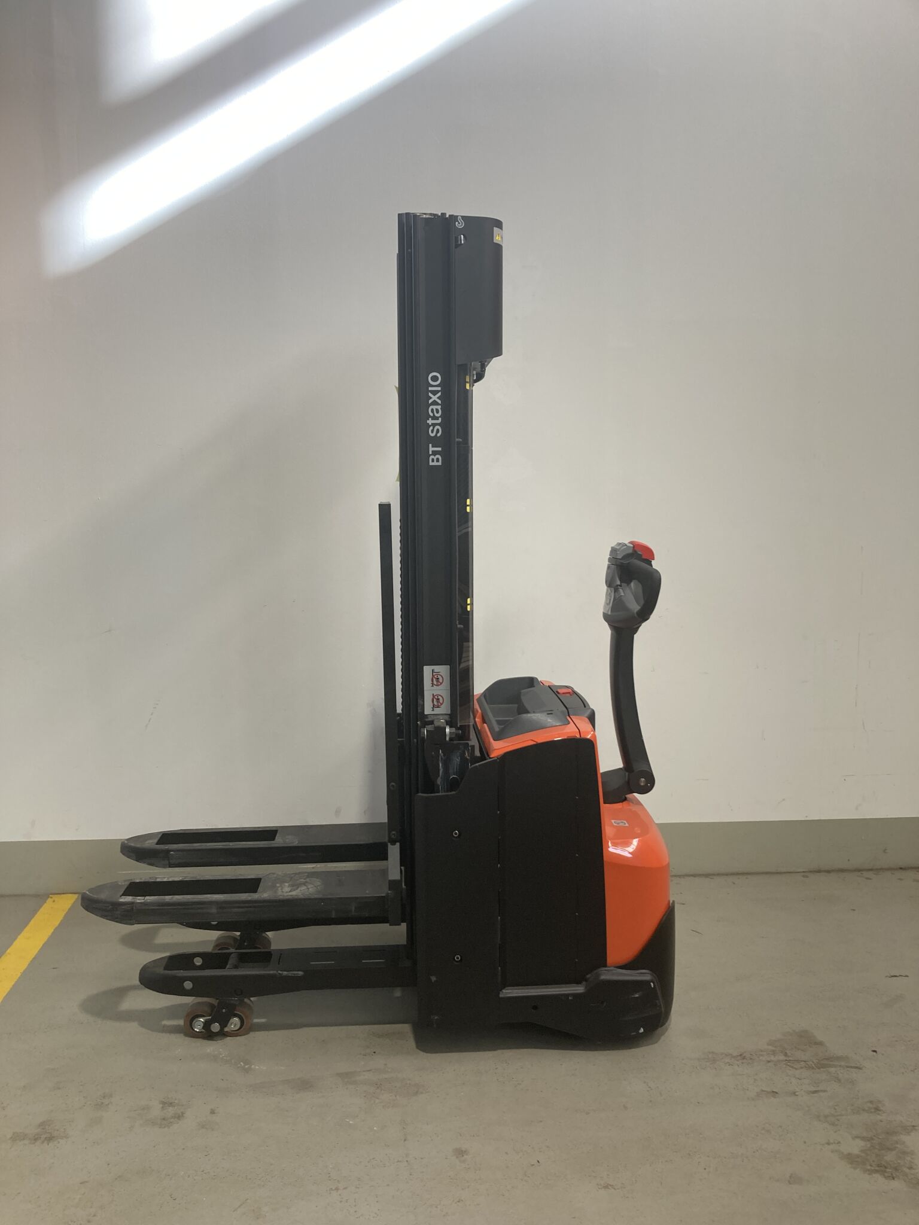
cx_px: 460
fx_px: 991
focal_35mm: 28
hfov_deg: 49.7
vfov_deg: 63.4
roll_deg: +0.5
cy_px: 612
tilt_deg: -6.0
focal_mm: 3.99
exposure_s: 1/121
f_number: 1.8
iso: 40
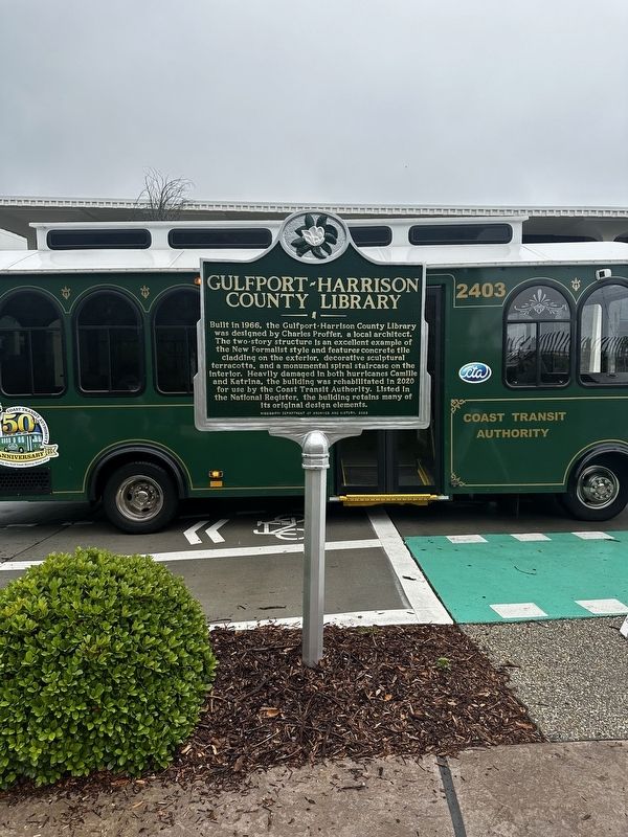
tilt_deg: -6.6
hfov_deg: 56.8
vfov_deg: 71.6
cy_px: 418
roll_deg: -2.2
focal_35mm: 24
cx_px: 314
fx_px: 581
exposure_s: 1/989
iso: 80
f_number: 1.78
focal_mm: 6.86
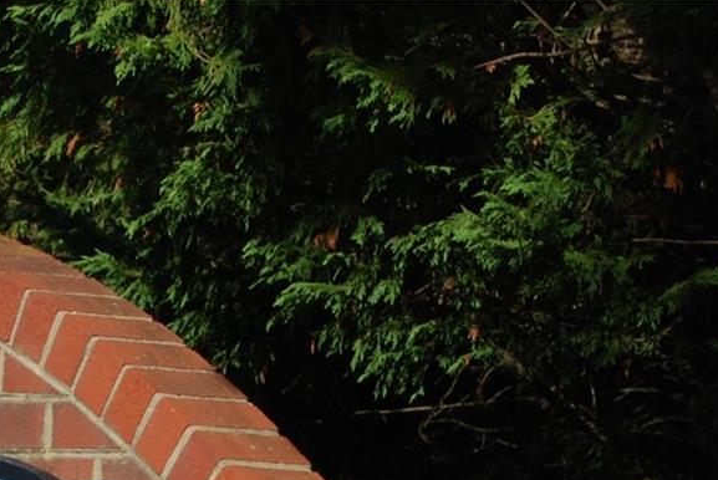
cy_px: 848
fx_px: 5845
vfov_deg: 4.7
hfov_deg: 7.0
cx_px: 56
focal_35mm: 293
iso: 100
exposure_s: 1/250
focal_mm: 55
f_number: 8
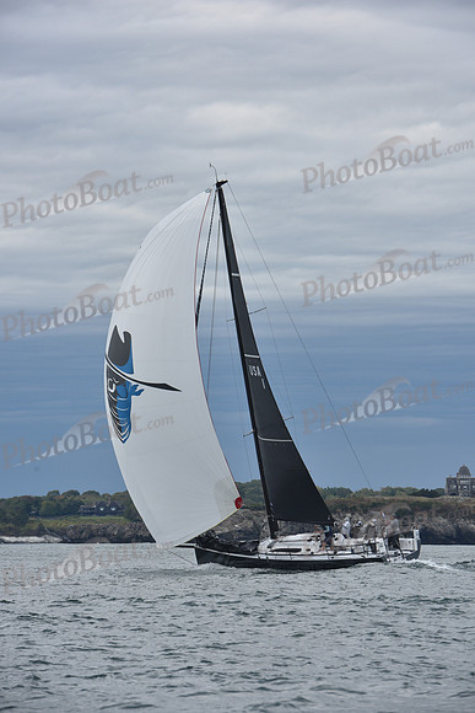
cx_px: 238
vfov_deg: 11.7
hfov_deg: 7.9
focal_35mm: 175
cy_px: 356
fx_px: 3461
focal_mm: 175
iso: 320
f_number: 9
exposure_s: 1/1000
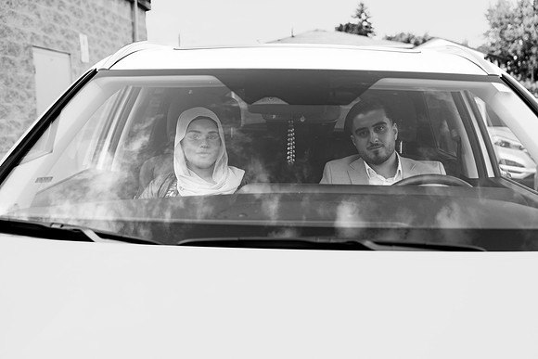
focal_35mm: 40
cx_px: 269
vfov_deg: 33.4
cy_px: 180
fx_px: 598
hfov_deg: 48.4
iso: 800
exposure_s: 1/1250
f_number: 2.8
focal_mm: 40
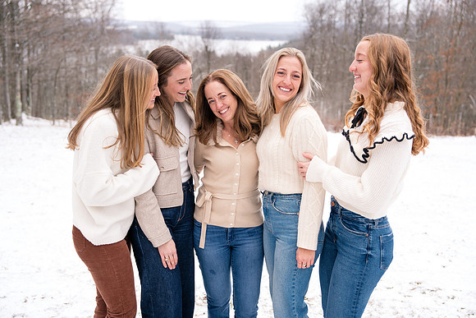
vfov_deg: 33.4
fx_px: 529
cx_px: 238
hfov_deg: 48.4
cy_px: 159
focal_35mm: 40
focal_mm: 40
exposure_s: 1/250
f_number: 3.2
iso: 400
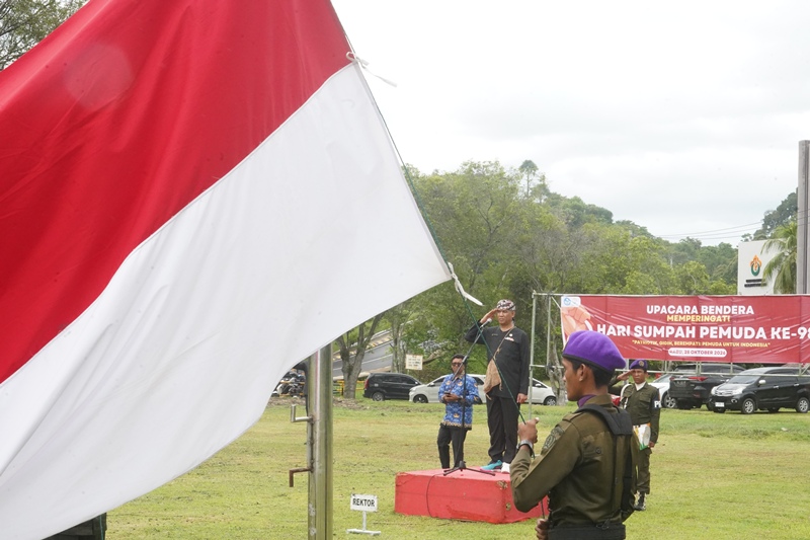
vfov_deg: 21.9
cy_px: 270
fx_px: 1395
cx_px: 405
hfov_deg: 32.4
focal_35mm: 62
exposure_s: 1/640
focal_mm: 62
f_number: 20
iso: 8000
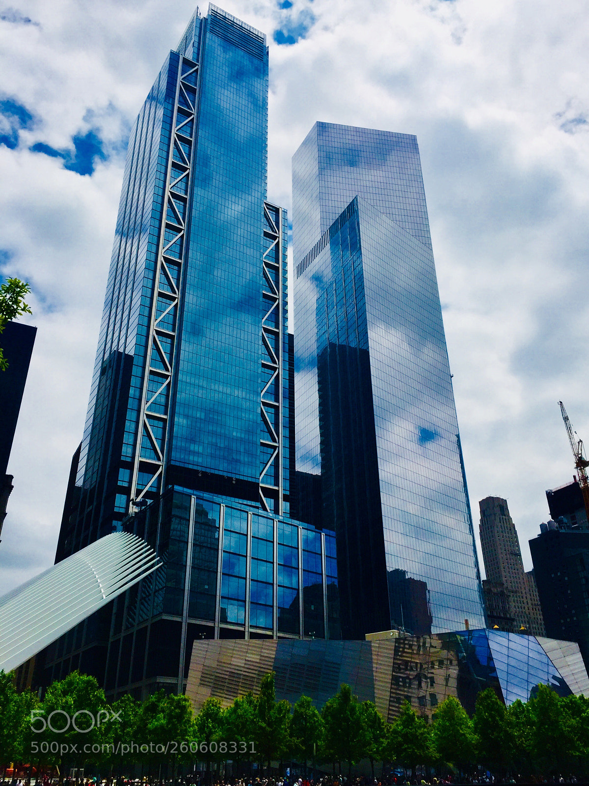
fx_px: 658
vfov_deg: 61.7
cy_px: 393
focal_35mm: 29
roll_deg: +1.1
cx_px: 294
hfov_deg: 48.2
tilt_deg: +31.1
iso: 32
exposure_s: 1/7937
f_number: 2.2
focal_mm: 4.15
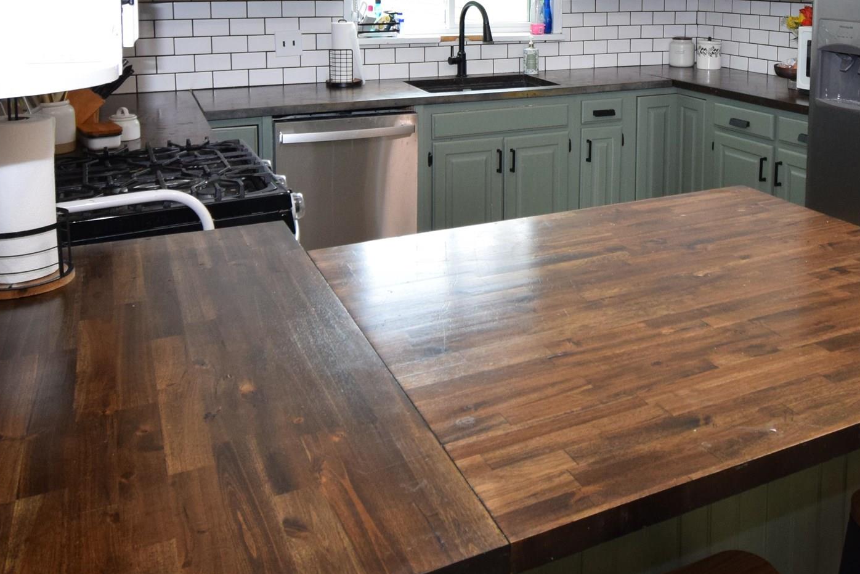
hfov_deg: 56.3
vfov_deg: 37.2
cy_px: 49
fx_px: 788
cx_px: 553
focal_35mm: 33
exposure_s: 1/60
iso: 800
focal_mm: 10
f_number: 4.5
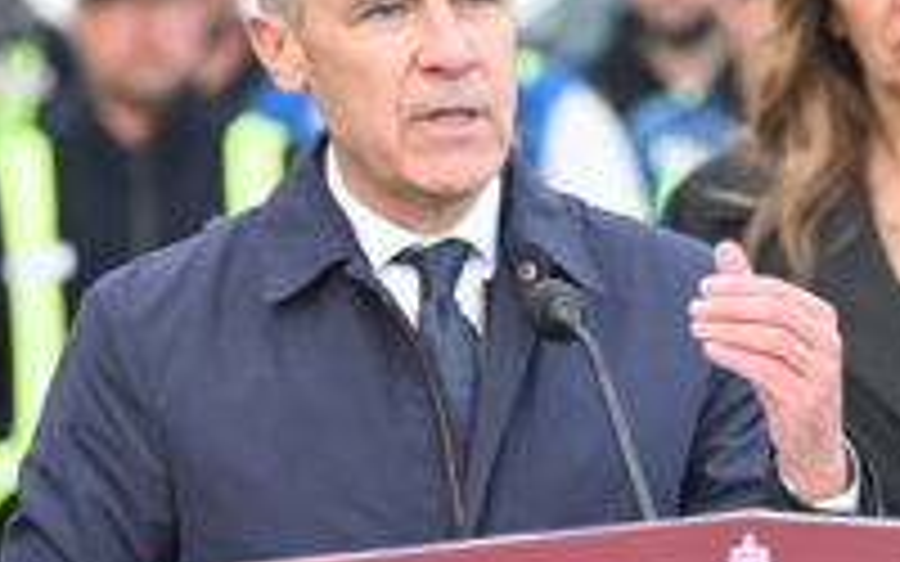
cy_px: 292
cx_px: 576
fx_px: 8413
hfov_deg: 6.1
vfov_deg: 3.8
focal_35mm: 343
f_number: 4
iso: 640
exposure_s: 1/640
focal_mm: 160
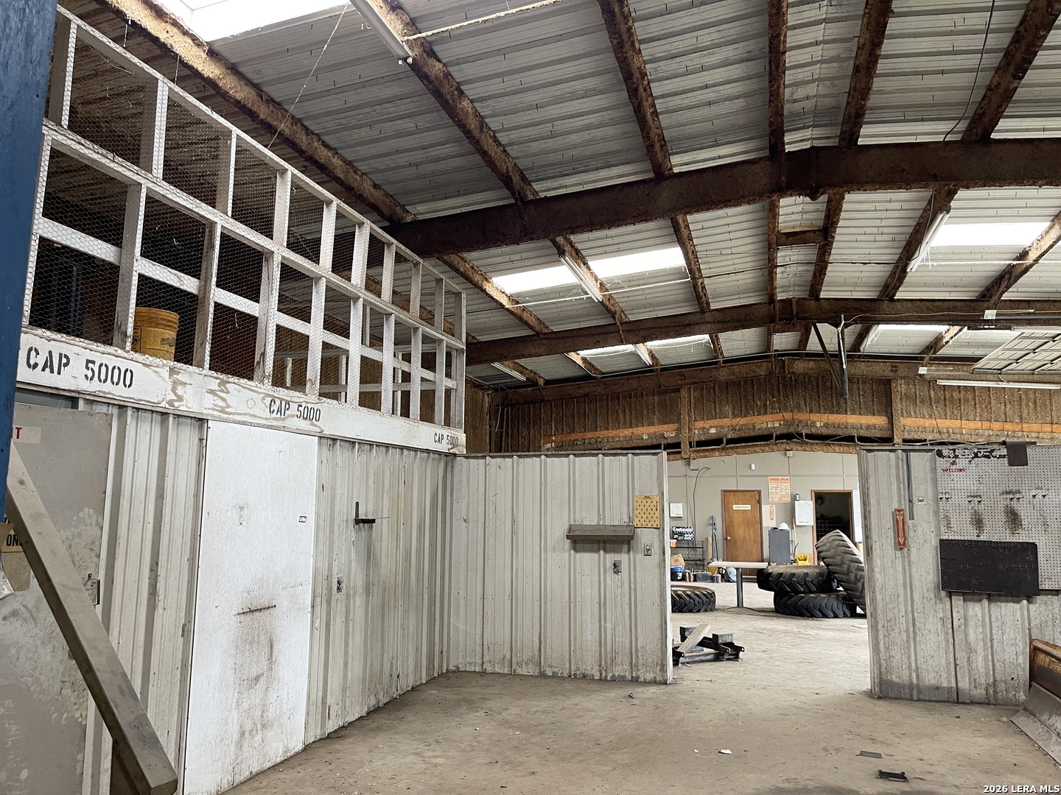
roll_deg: -0.7
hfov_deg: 69.4
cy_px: 398
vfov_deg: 54.9
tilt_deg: +8.7
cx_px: 530
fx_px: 766
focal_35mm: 25
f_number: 1.6
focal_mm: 5.1
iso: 125
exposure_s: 1/73
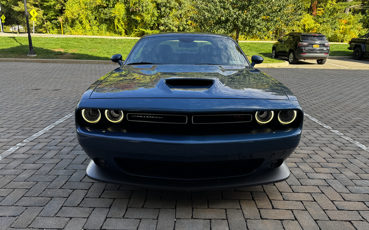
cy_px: 110
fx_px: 261
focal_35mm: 26
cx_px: 186
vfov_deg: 47.6
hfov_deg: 70.4
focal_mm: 6.76
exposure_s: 1/639
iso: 80
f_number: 1.78
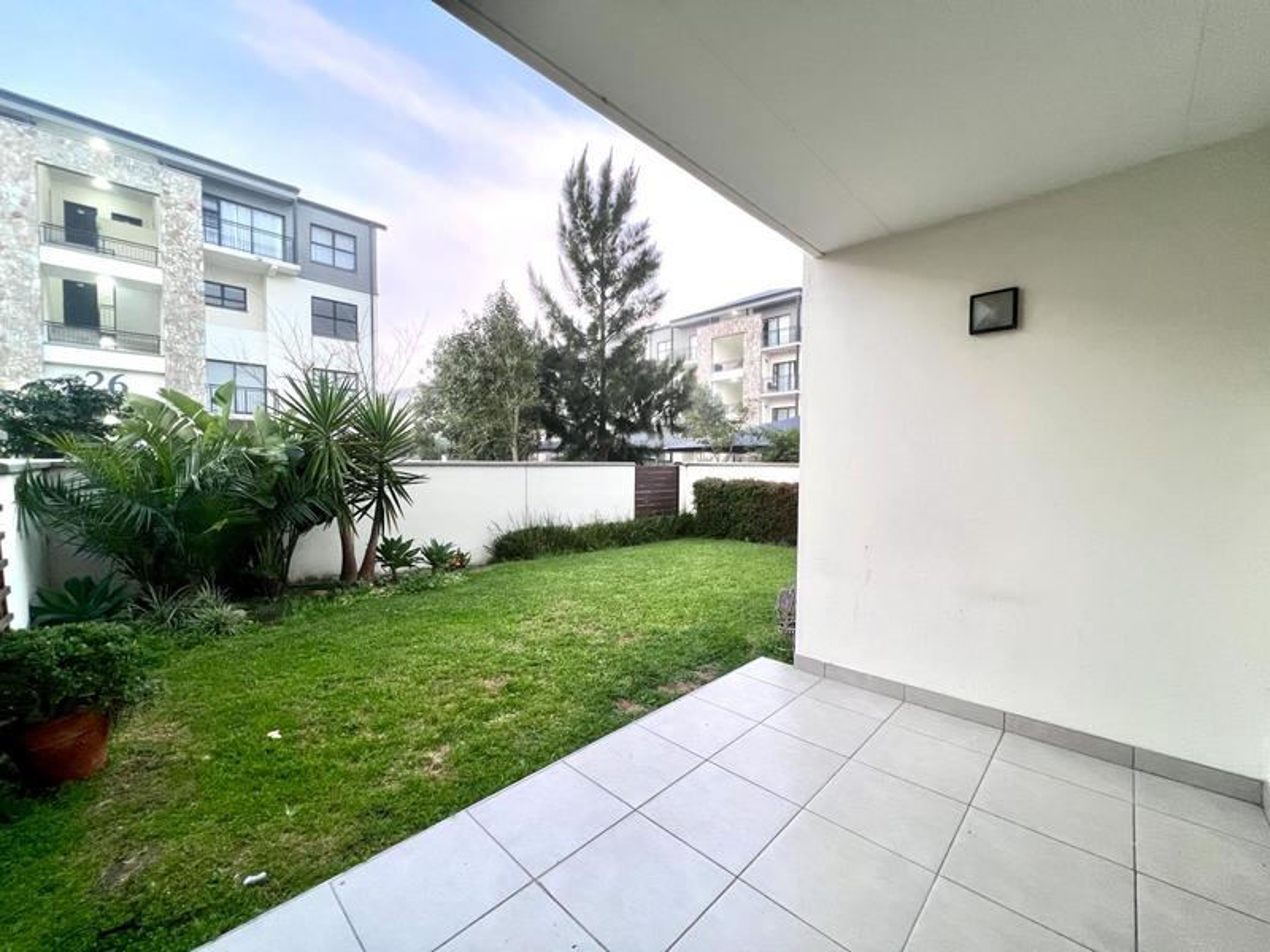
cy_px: 476
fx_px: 477
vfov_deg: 89.9
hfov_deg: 106.2
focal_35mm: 13
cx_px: 635
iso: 200
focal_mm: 1.57
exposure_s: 1/50
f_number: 1.8
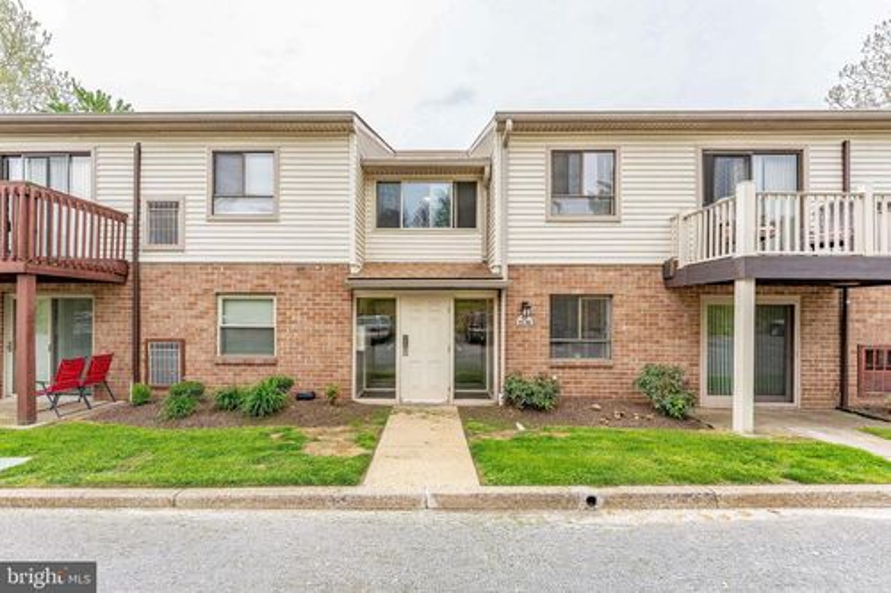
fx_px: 369
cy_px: 296
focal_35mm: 15
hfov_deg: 100.8
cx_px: 446
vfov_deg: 77.7
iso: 320
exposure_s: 1/400
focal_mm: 14.9
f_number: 7.1
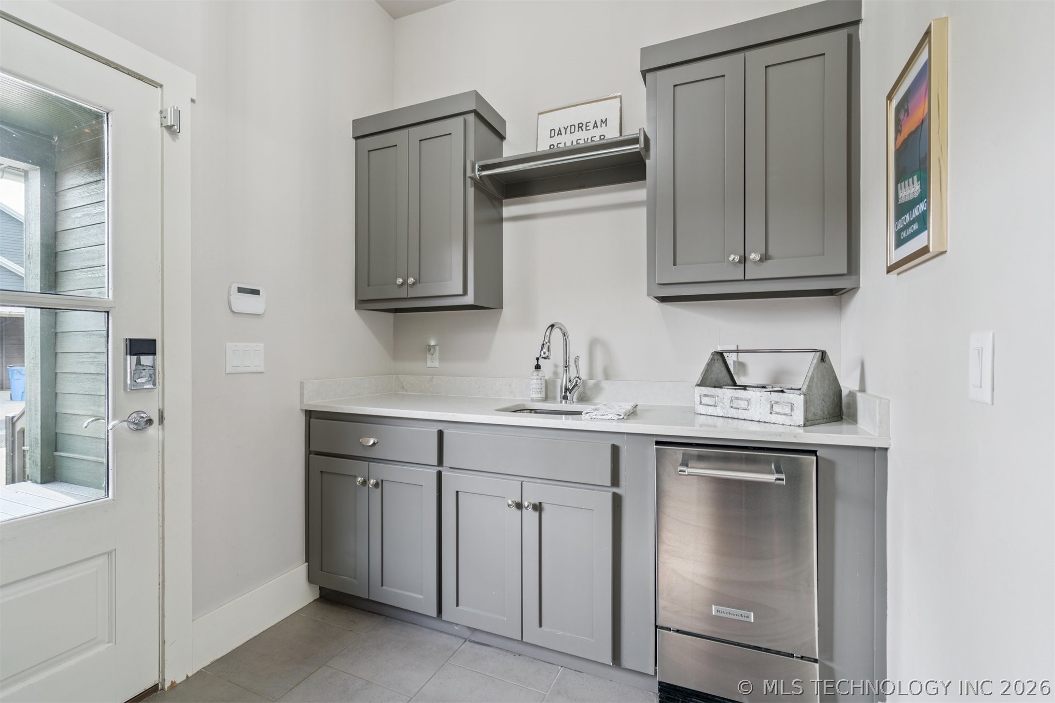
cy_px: 352
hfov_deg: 96.7
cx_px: 528
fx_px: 469
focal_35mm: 16
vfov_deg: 73.8
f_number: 7.1
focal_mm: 16
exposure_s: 1/15
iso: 200
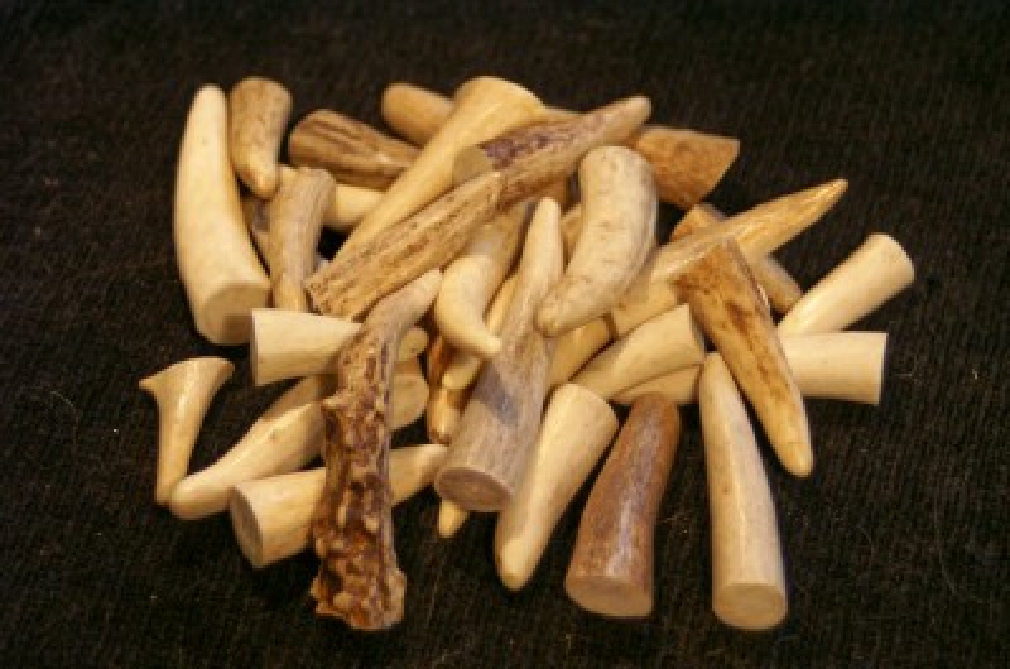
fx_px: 2940
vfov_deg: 13.0
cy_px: 334
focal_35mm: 105
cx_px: 505
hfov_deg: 19.5
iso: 800
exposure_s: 1/160
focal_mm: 70
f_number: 5.6
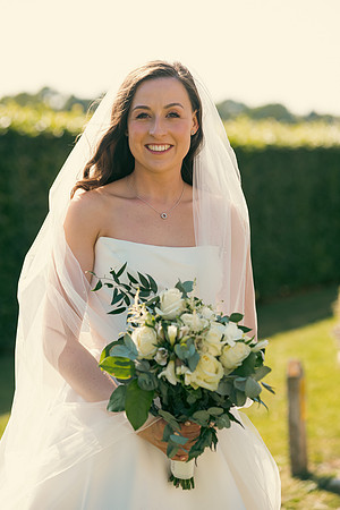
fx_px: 1587
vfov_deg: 18.3
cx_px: 170
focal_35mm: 112
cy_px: 255
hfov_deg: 12.2
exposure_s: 1/640
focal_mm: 112
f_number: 3.5
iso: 200
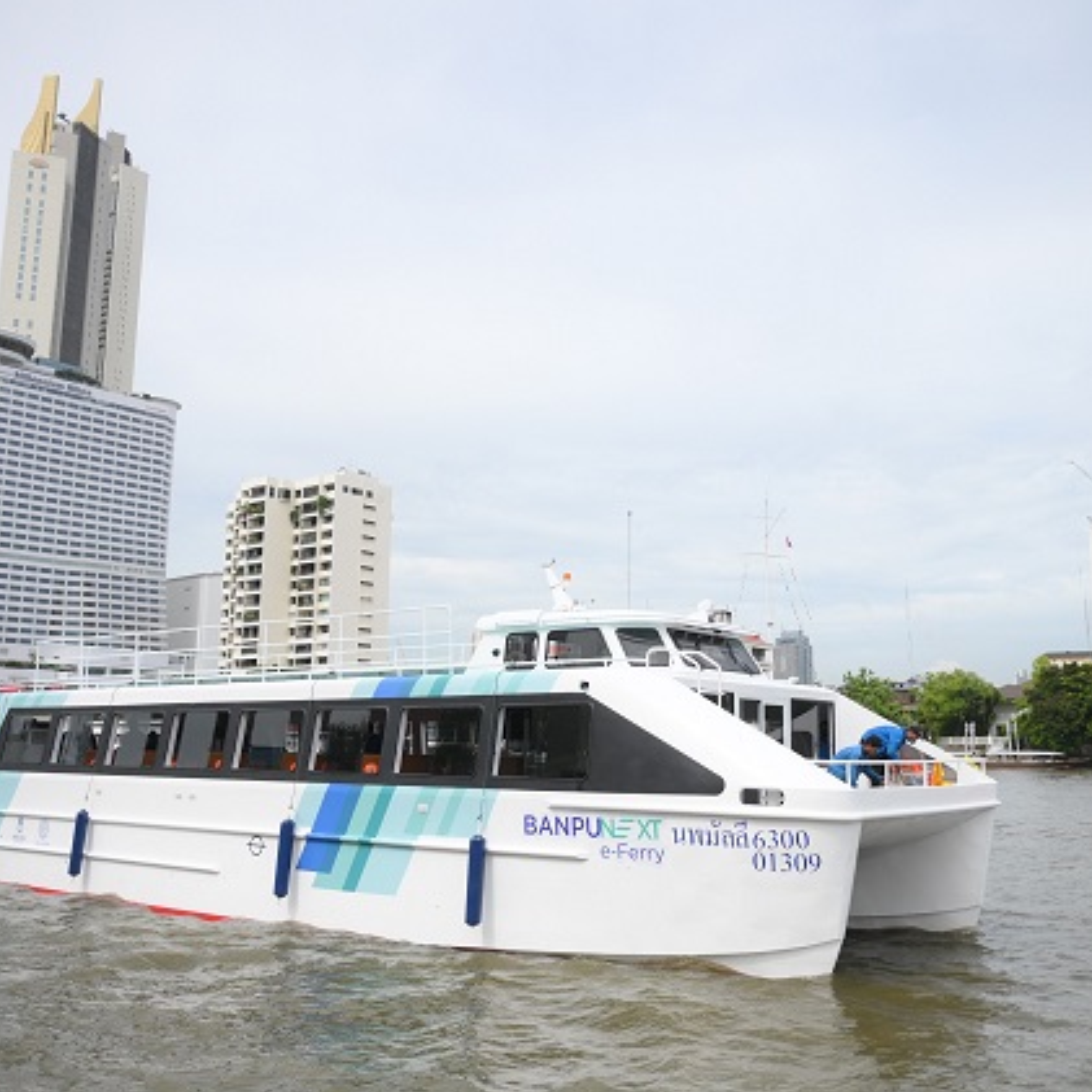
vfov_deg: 52.5
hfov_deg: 52.5
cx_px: 550
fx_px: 1106
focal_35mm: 31
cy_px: 549
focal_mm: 24
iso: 400
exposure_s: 1/8000
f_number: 2.8
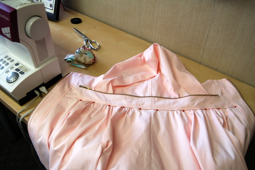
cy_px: 85
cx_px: 128
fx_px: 234
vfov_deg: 39.9
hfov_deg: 57.3
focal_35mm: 33
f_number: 4.5
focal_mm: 22
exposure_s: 1/80
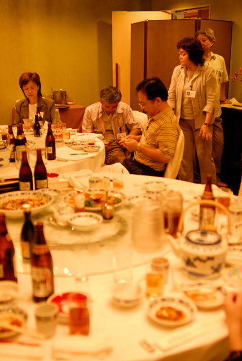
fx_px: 422
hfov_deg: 32.0
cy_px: 180
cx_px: 121
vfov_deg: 46.3
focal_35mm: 42
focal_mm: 28
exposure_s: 1/125
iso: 800
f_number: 2
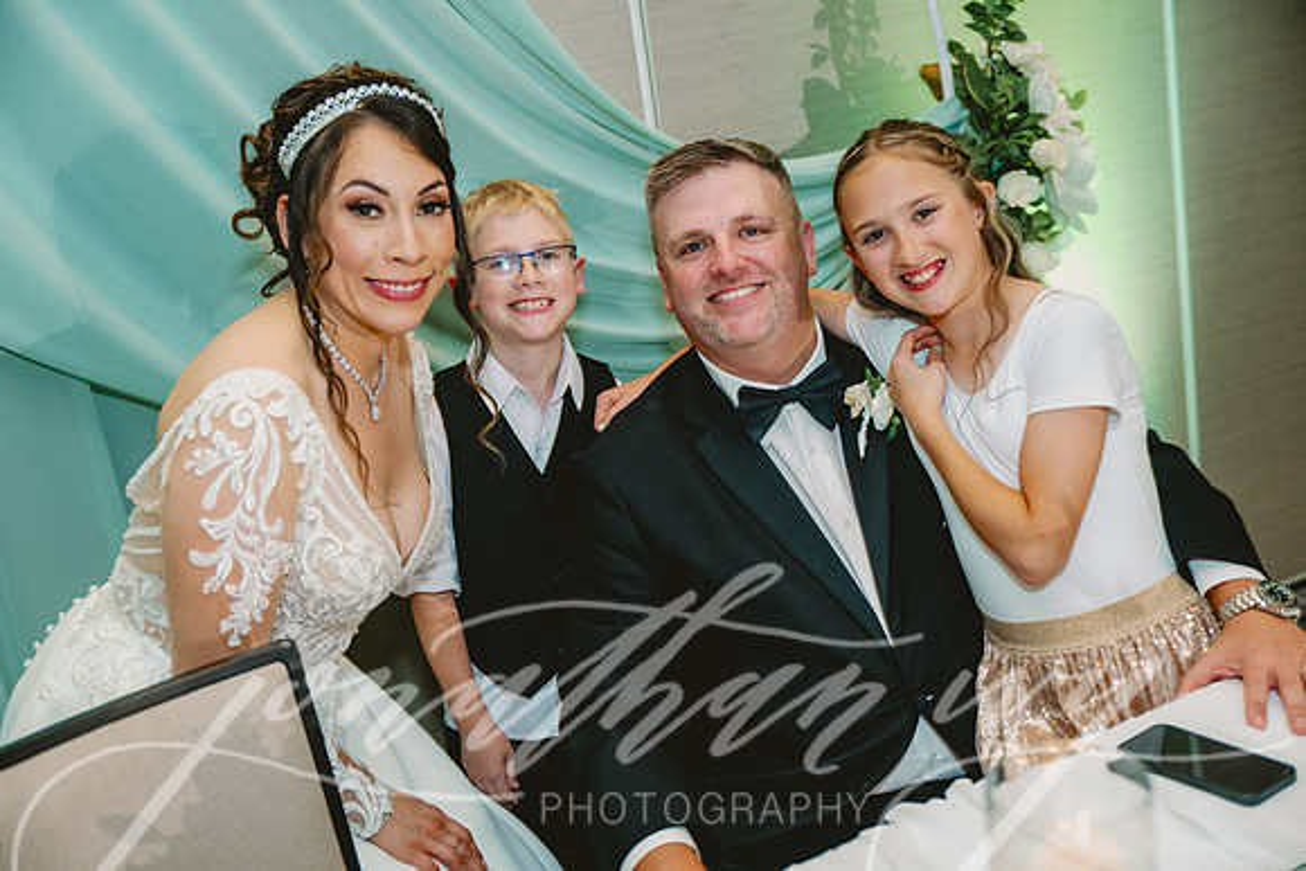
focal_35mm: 45
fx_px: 1633
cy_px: 436
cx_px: 653
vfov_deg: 29.9
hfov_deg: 43.6
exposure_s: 1/100
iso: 2000
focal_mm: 45
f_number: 2.8
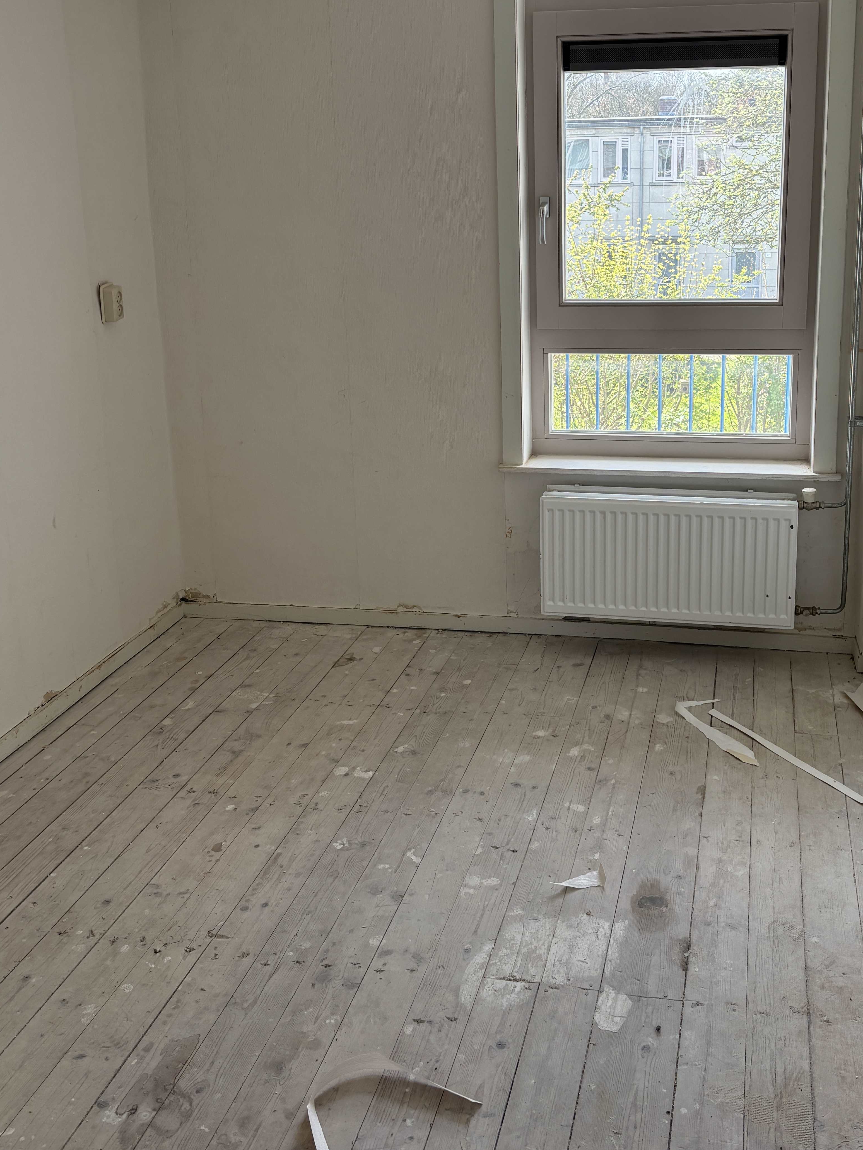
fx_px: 1197
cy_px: 451
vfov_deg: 51.0
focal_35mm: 36
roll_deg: +0.4
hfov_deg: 39.3
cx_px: 551
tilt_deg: -12.4
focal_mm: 5.96
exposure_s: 1/166
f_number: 1.6
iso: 50
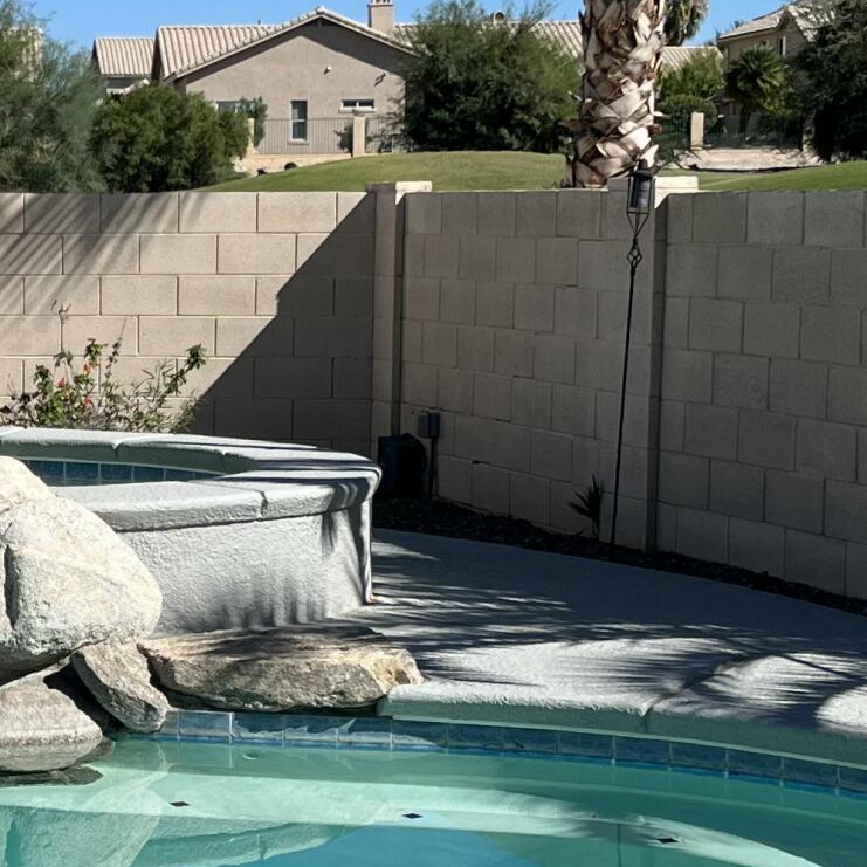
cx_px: -23
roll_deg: +0.0
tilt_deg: -6.2
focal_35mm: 93
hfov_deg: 18.2
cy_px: 467
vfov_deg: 18.7
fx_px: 2635
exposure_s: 1/5076
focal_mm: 5.1
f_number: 1.6
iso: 50
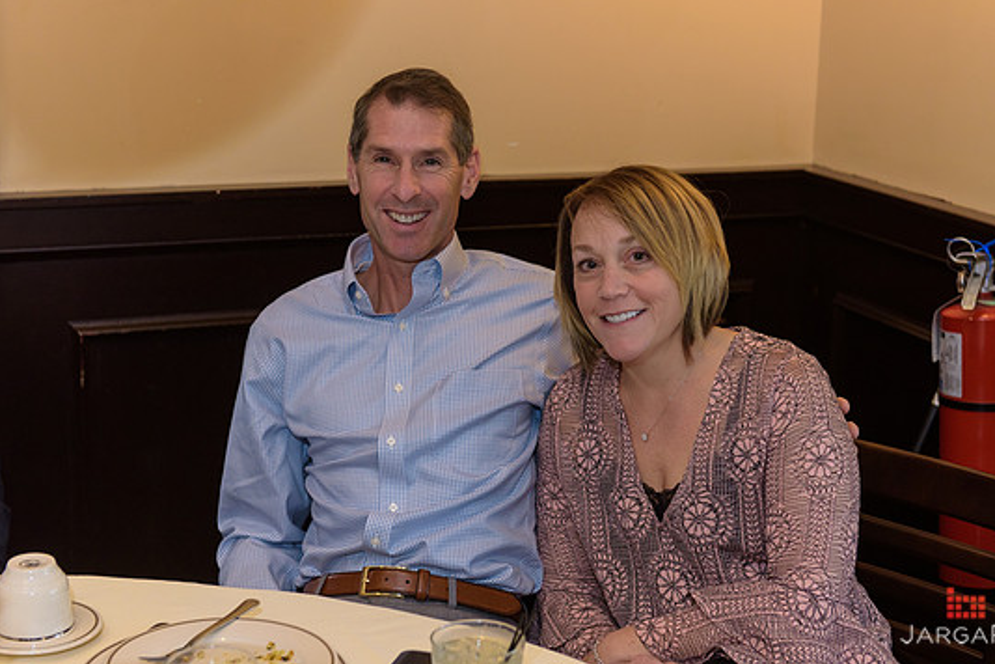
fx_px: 1741
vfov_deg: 21.6
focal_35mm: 63
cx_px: 538
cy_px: 324
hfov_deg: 31.9
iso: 1600
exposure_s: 1/125
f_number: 3.2
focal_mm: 58
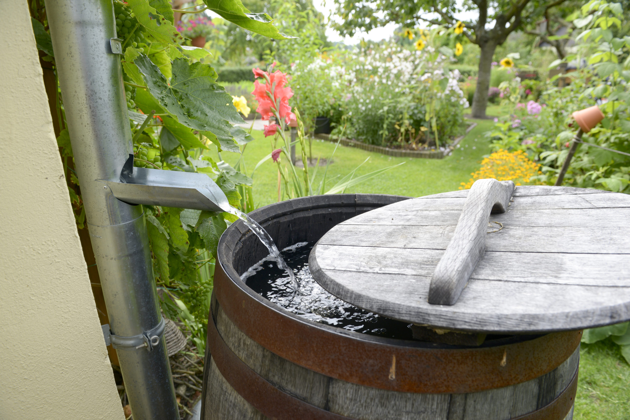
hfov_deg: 73.7
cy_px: 210
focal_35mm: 24
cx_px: 315
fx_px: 420
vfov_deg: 53.2
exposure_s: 1/160
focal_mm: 24
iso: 160
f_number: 6.3
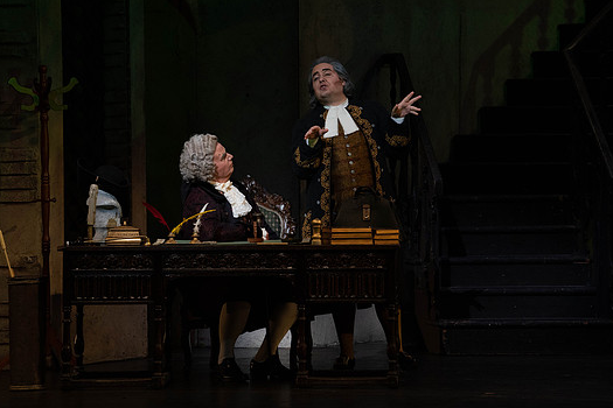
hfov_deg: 9.3
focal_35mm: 221
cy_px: 186
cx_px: 304
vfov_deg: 6.2
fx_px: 3763
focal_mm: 200
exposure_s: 1/250
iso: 3200
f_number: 9
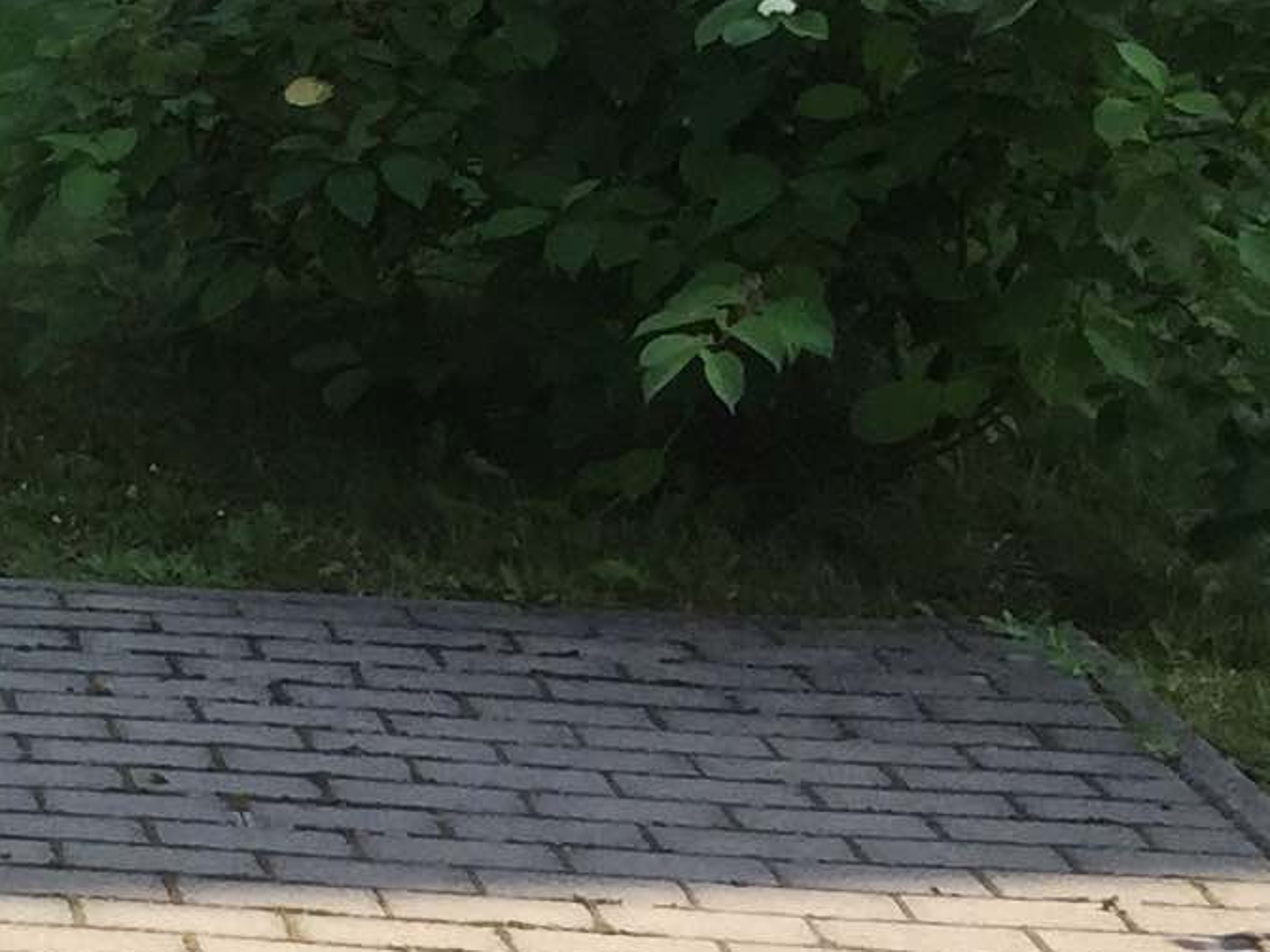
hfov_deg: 11.6
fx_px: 5172
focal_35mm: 141
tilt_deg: -9.0
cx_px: -1713
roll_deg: +0.0
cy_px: -81
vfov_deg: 10.4
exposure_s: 1/879
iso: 32
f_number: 2.2
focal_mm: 4.15
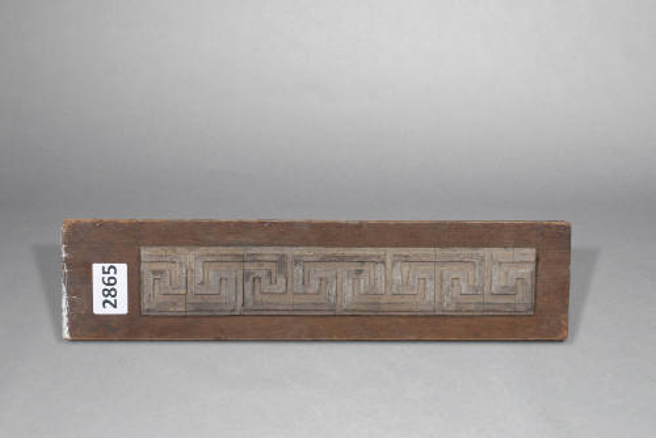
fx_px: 1094
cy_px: 219
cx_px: 328
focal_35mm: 60
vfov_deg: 22.7
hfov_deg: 33.4
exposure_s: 1/4
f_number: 11
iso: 100
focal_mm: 60
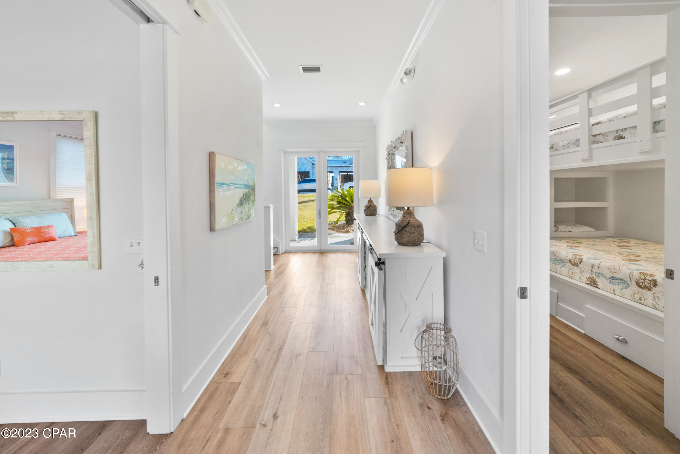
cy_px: 227
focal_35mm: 12
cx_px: 340
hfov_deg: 112.6
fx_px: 227
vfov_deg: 90.1
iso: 200
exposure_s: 1/5
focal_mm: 12
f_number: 7.1
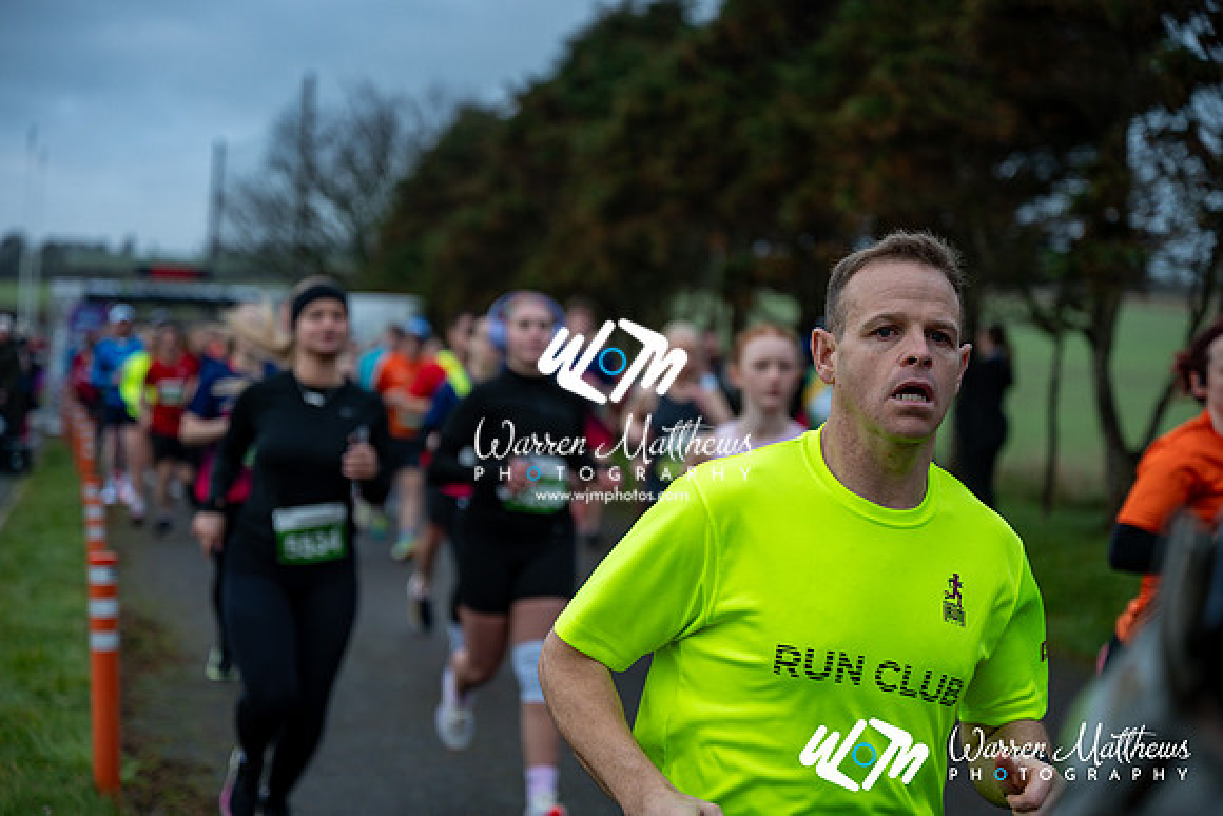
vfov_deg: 19.5
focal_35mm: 70
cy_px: 408
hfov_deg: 28.8
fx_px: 2379
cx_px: 612
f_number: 2.8
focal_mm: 70
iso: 360
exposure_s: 1/1250
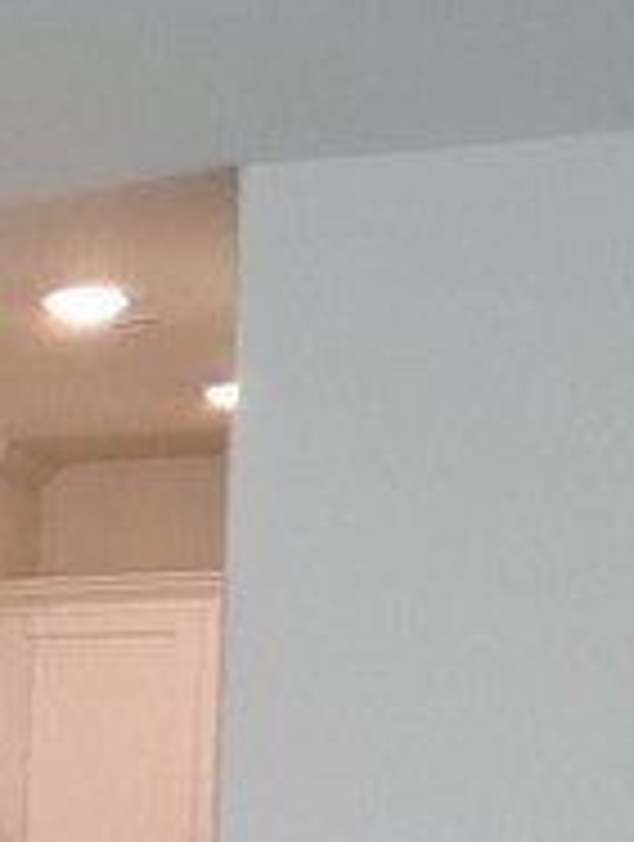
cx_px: -868
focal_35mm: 142
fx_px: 3456
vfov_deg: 13.4
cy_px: 1067
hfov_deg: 9.4
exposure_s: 1/120
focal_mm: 3.98
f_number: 1.8
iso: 400
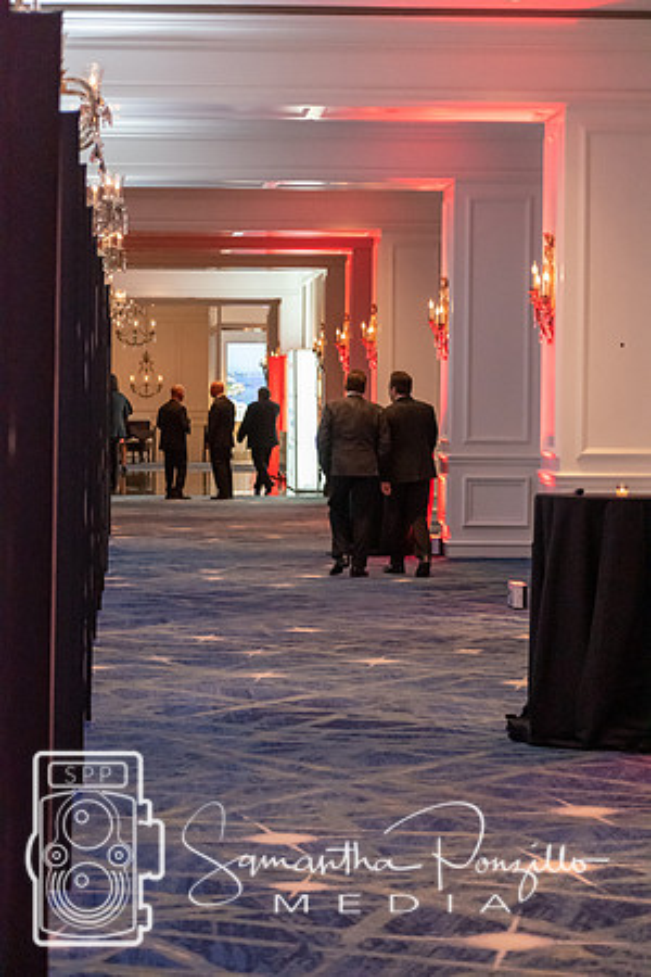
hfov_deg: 13.0
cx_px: 326
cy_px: 488
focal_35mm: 105
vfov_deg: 19.5
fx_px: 2848
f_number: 4.5
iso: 4500
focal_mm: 70
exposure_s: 1/125
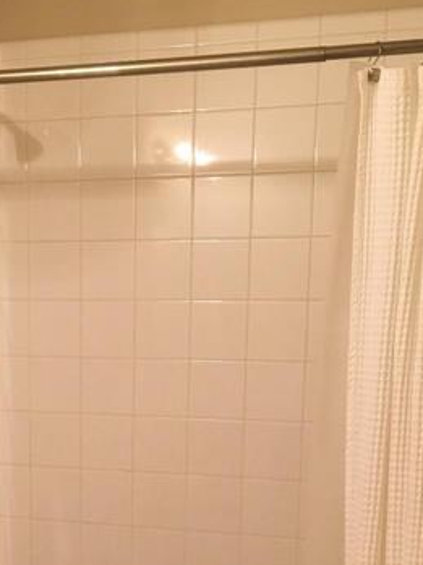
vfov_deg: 29.0
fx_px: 1043
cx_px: 118
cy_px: 511
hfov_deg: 22.8
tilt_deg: -9.8
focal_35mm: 64
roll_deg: -0.4
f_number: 2.2
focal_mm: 4.15
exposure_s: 1/15
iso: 50
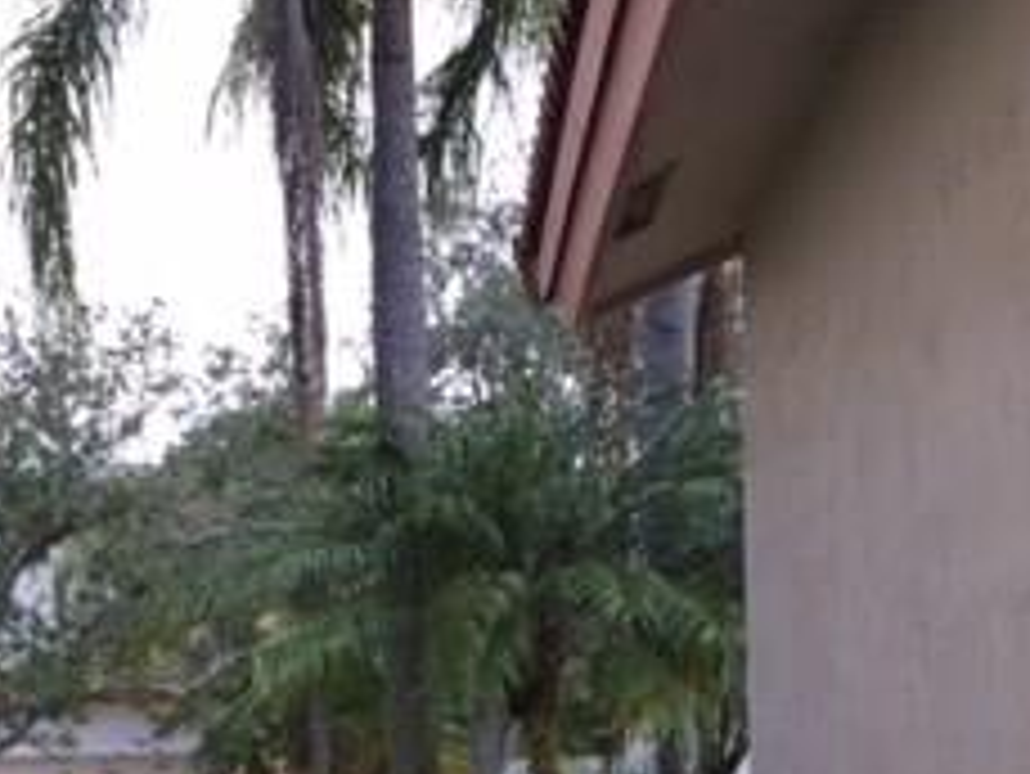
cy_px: 909
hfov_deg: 24.1
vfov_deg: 17.4
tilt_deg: -2.9
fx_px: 2411
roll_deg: +0.6
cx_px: 540
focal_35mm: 81
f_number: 2.2
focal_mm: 4.15
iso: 32
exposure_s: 1/501
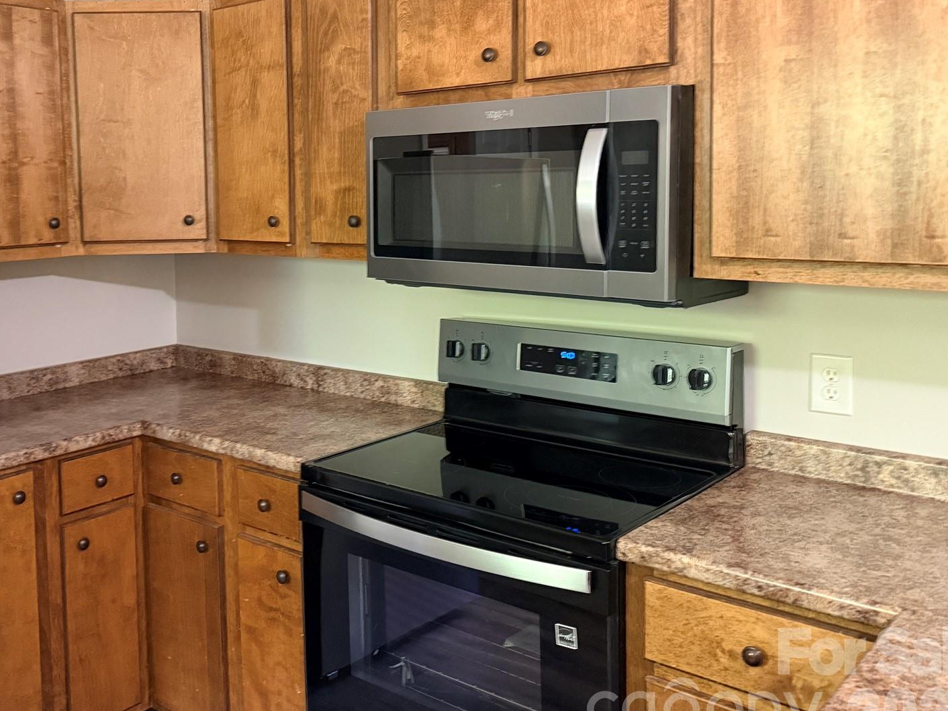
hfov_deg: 51.5
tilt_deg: -3.7
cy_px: 242
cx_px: 302
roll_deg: +1.1
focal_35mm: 35
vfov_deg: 40.2
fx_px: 959
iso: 640
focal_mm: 6.76
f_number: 1.78
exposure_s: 1/60
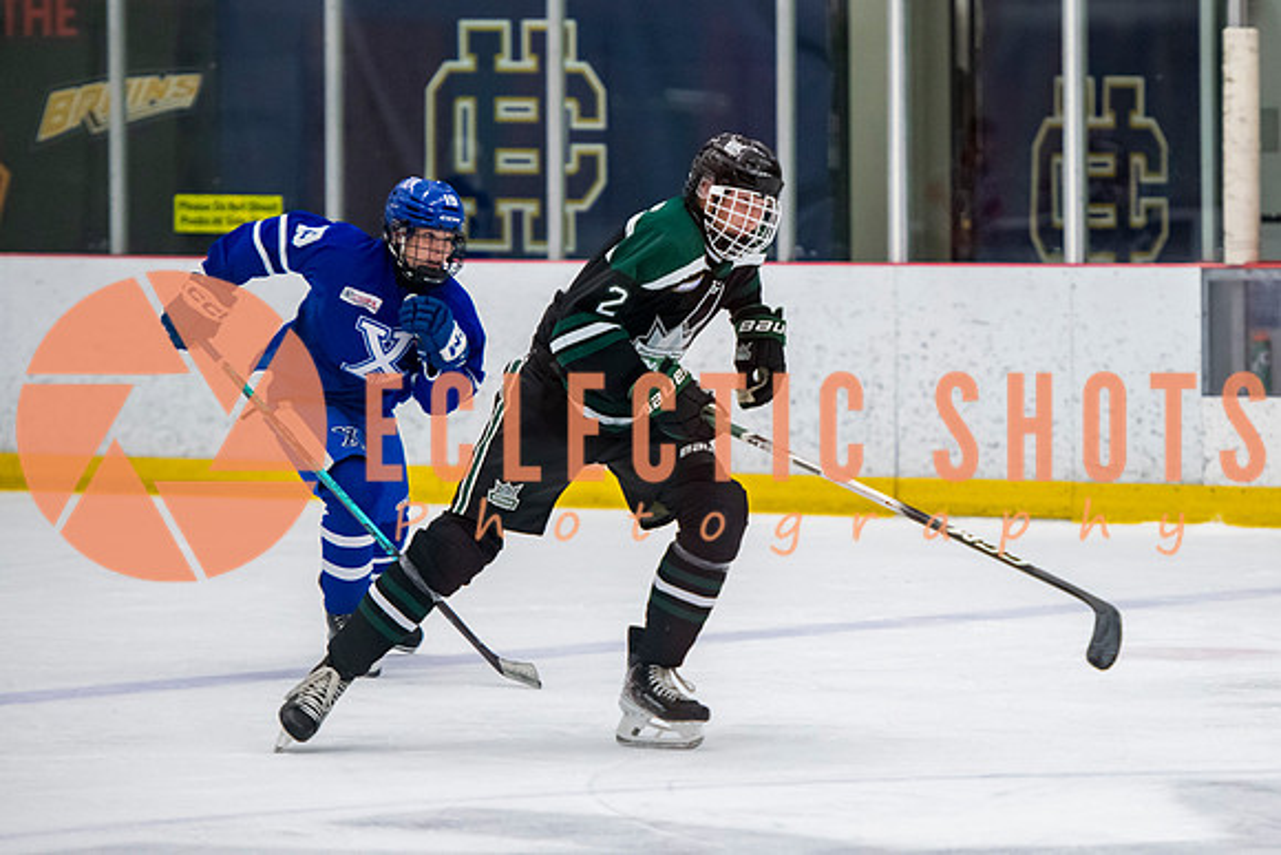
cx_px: 898
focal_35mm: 244
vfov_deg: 5.6
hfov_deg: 8.4
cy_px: 448
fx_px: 8673
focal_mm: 160
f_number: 3.2
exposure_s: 1/640
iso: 2000
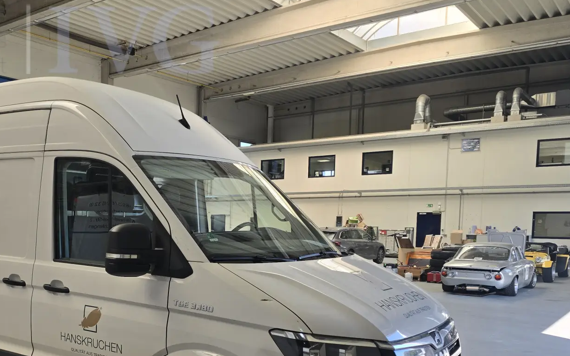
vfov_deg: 32.9
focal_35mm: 38
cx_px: 153
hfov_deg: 49.8
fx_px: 590
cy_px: 271
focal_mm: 6.3
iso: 40
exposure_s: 1/180
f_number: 1.7
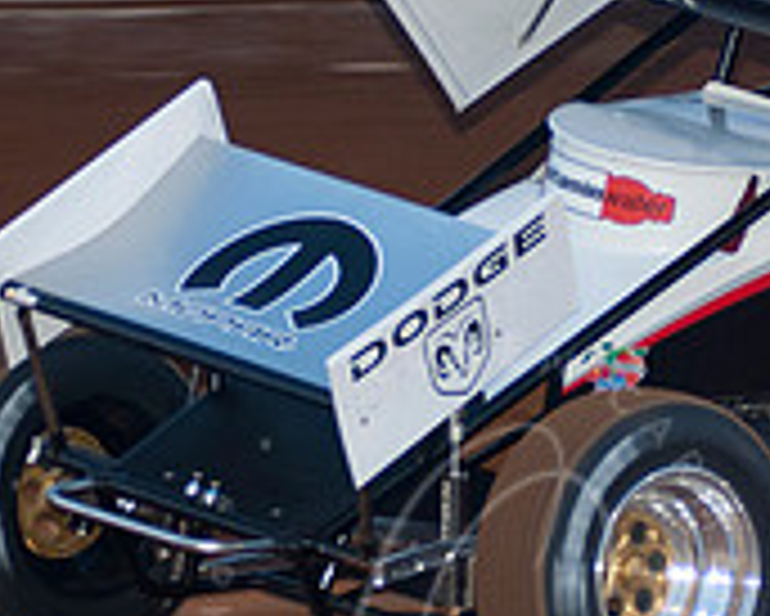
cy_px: 184
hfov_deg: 4.3
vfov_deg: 3.4
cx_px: 468
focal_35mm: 455
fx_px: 10375
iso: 250
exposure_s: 1/320
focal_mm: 95
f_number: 3.2
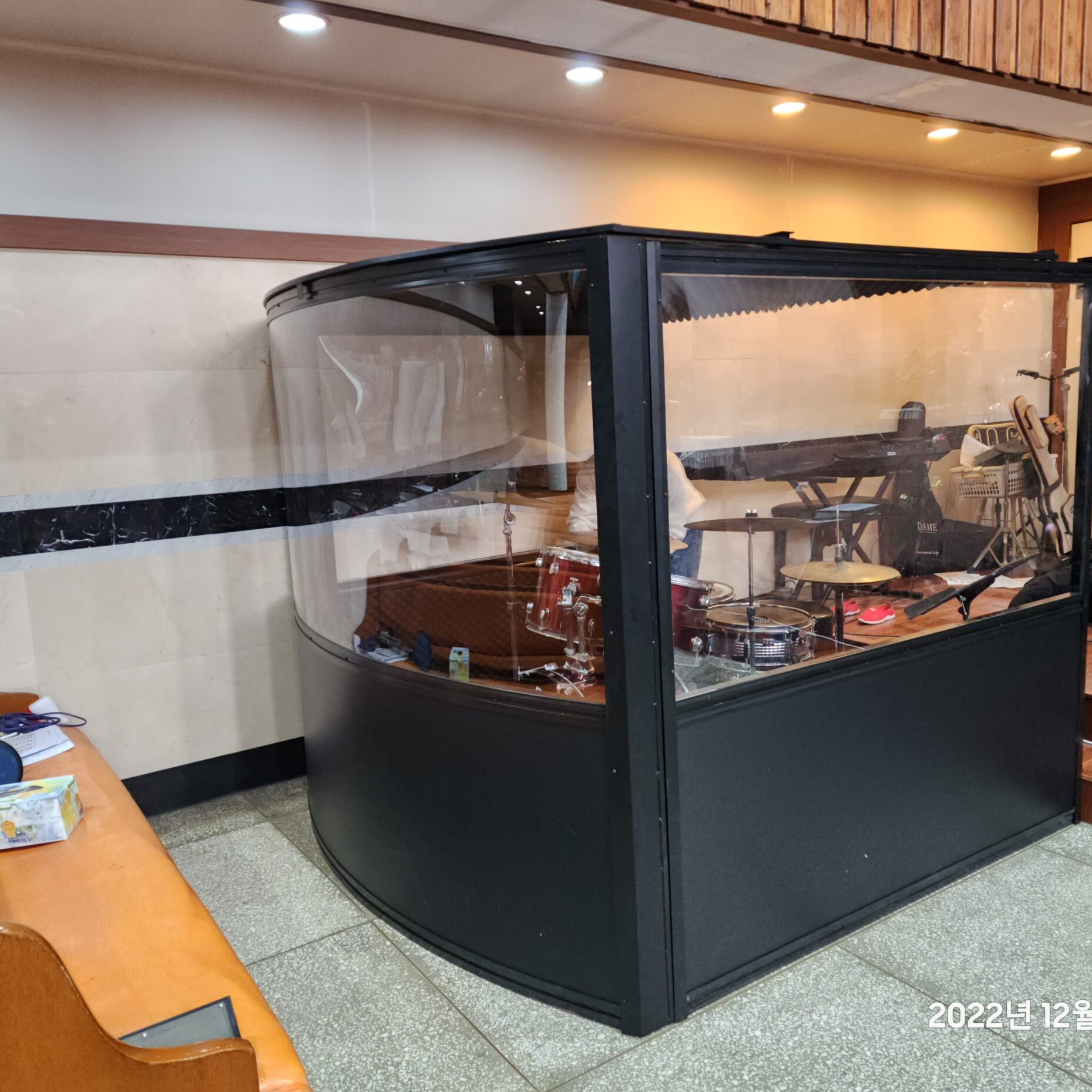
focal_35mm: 28
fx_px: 999
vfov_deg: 57.3
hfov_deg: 57.3
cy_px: 546
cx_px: 574
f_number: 1.8
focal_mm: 6.4
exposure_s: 1/120
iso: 320
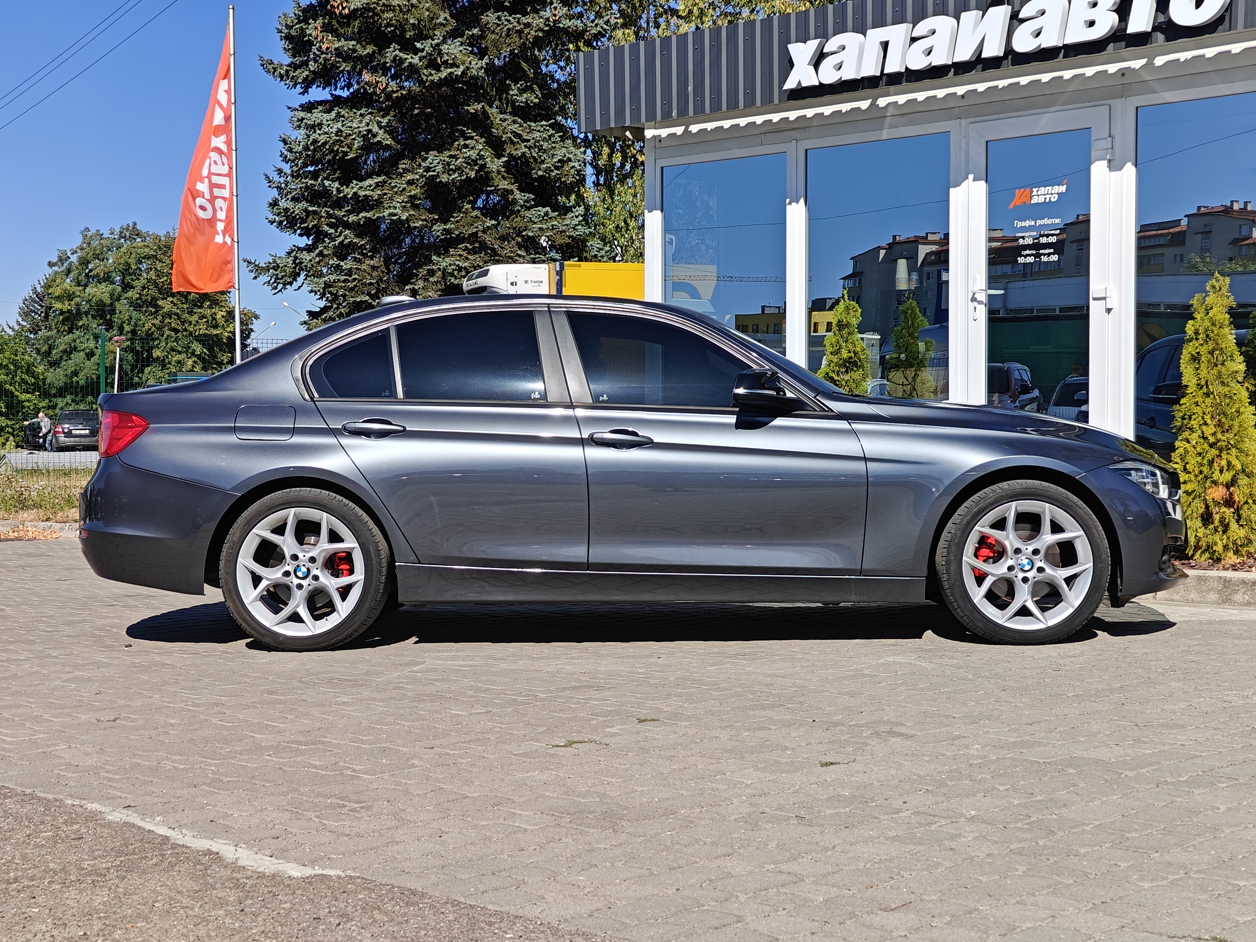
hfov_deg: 40.4
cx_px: 628
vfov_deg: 30.9
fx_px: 1705
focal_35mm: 47
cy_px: 471
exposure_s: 1/2806
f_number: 2
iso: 50
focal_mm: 7.08
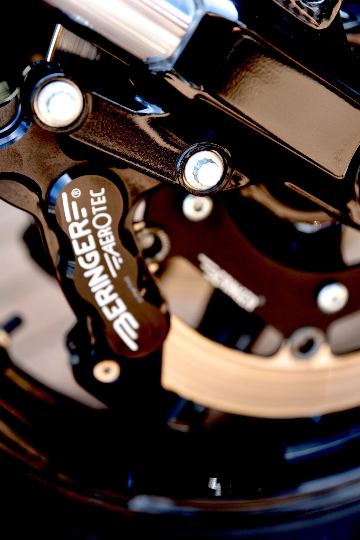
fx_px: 1049
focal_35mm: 70
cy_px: 270
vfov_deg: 28.8
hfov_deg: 19.5
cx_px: 180
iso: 100
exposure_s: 1/60
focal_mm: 70
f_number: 3.2
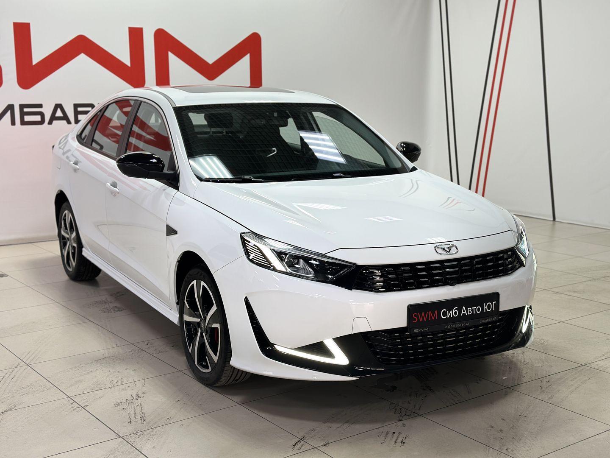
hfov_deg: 39.7
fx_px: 846
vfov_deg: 30.3
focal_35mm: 48
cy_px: 229
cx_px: 305
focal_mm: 6.86
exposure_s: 1/122
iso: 64
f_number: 1.78
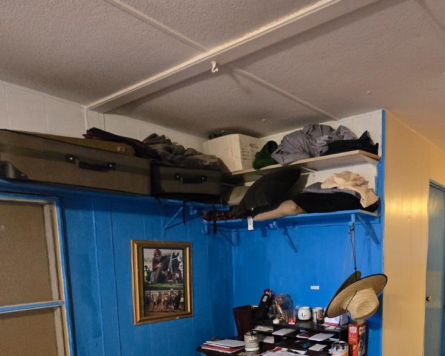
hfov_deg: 63.2
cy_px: 296
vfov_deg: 50.8
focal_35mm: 26
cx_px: 319
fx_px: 343
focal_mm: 2.2
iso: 1250
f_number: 2.2
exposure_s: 1/60
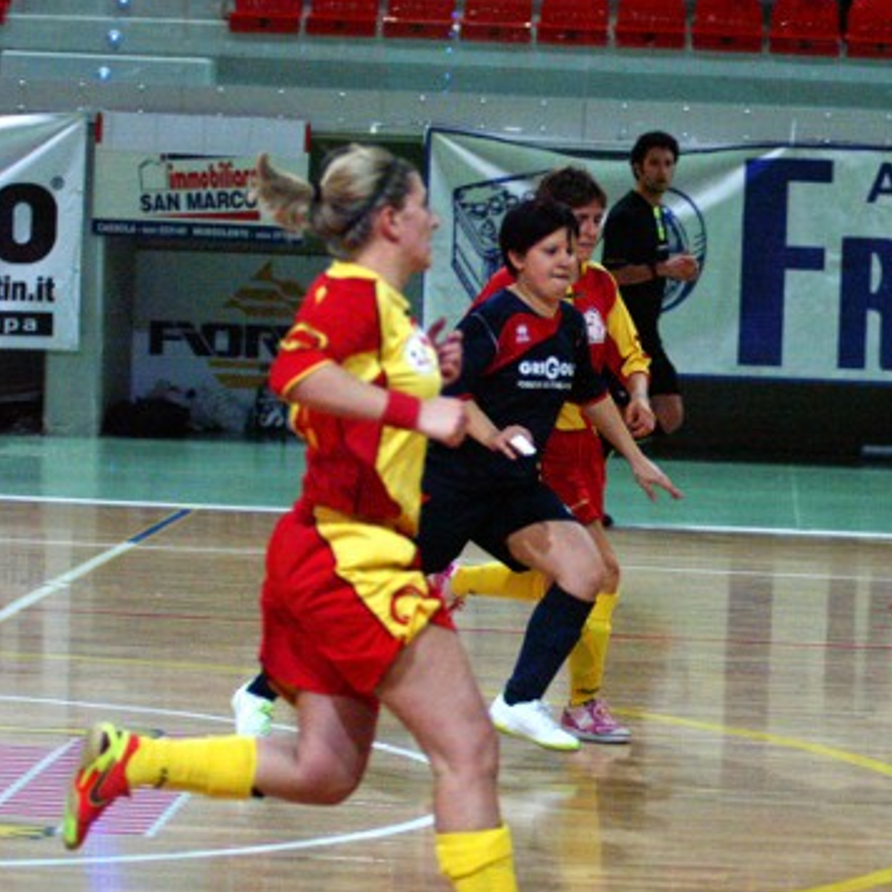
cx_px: 712
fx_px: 13352
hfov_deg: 3.8
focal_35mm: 458
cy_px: 486
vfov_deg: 3.8
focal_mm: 200
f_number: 2.8
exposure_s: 1/640
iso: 3200
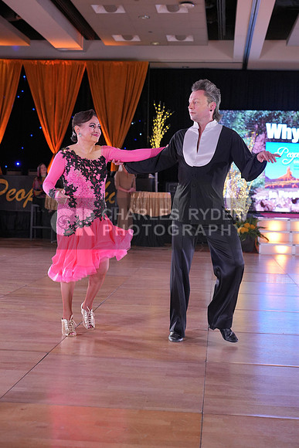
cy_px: 224
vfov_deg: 37.5
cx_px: 150
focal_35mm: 53
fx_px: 660
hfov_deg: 25.5
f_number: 4
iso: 2000
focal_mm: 53
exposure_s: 1/400
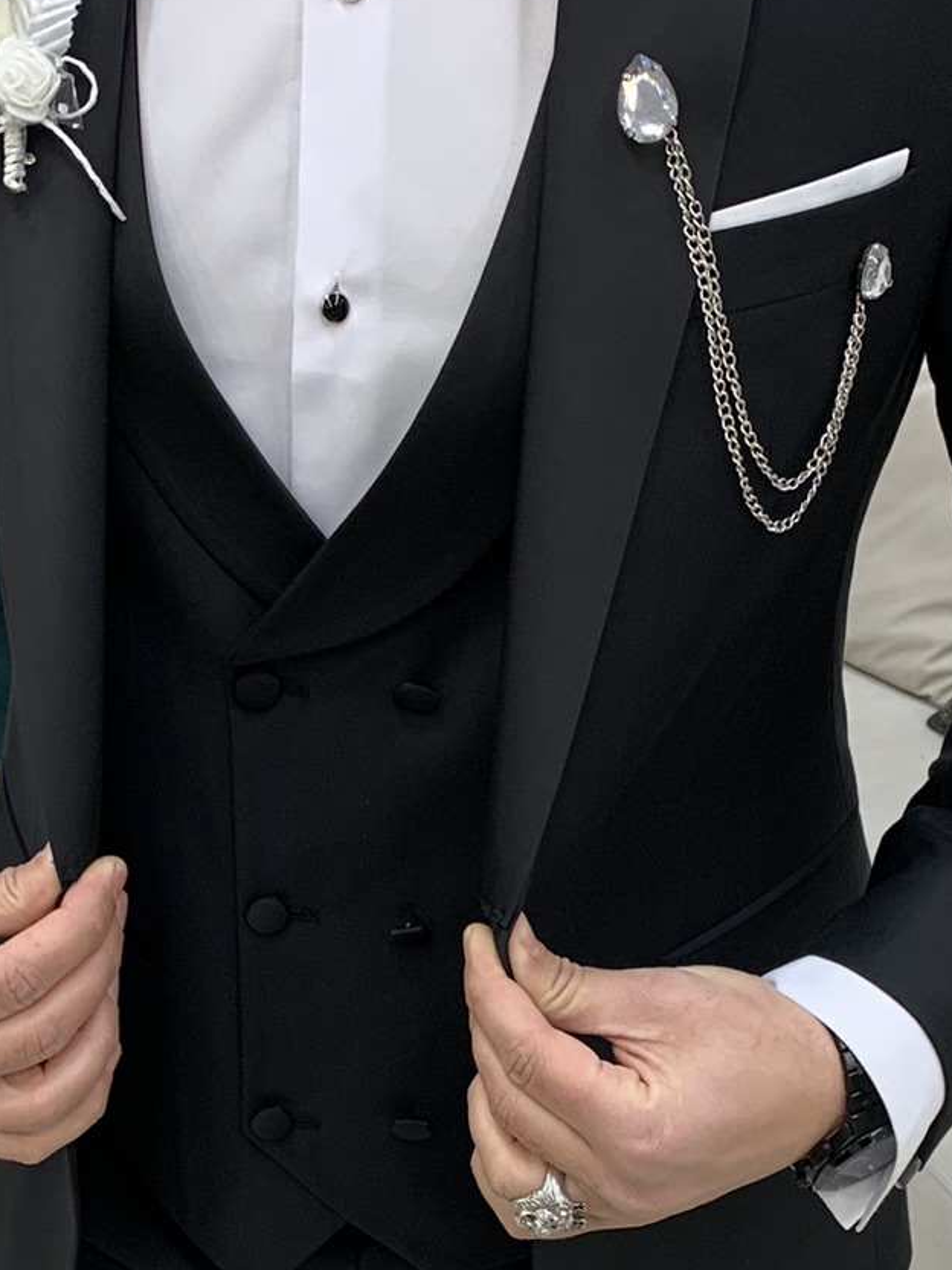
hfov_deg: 22.9
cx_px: 456
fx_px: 2347
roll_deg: +1.0
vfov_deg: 29.5
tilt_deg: -34.9
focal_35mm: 64
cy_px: 1027
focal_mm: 4.25
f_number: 1.8
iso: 100
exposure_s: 1/121
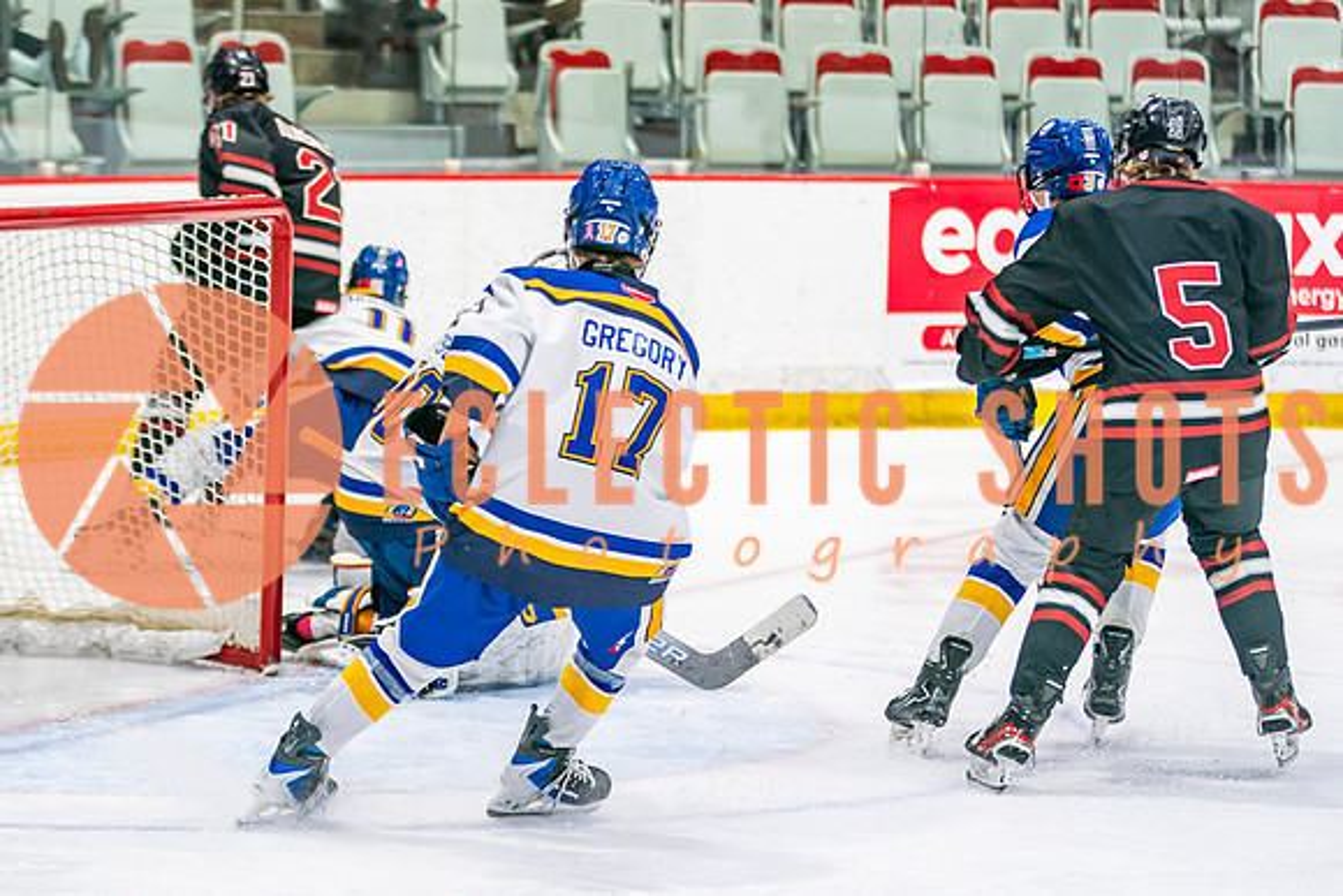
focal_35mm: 182
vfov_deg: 7.5
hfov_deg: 11.3
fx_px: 6802
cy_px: 532
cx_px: 560
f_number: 2.8
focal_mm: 115
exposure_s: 1/640
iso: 500
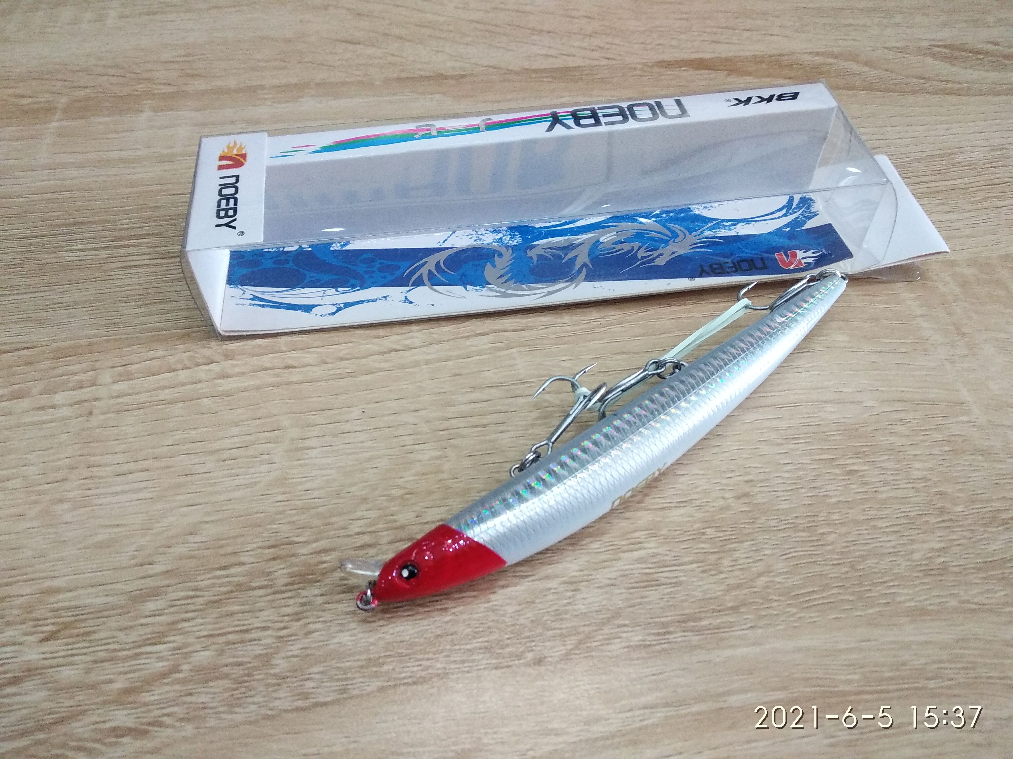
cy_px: 380
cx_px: 506
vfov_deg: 53.1
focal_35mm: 26
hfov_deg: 67.3
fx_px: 761
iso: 800
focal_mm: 3.81
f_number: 2.2
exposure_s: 1/25
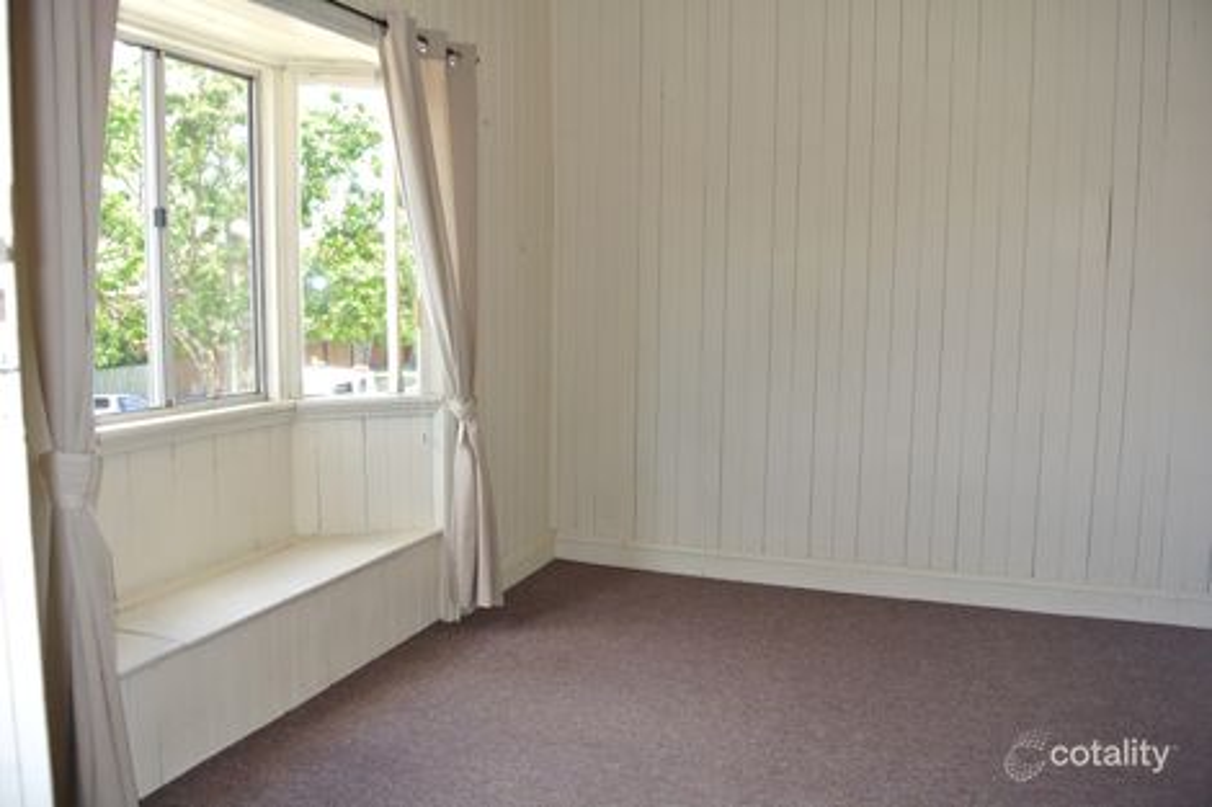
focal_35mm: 27
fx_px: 909
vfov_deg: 47.9
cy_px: 404
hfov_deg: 67.4
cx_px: 606
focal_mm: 10
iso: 200
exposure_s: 1/125
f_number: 4
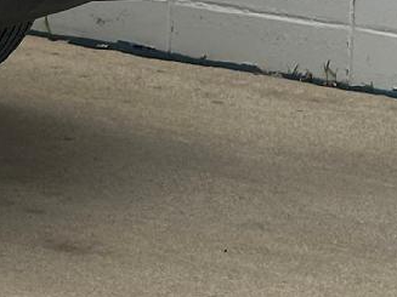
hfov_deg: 6.5
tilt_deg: -6.6
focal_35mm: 282
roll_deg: -1.1
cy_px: -241
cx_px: -684
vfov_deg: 5.2
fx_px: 3233
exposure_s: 1/3058
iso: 64
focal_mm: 6.86
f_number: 1.78
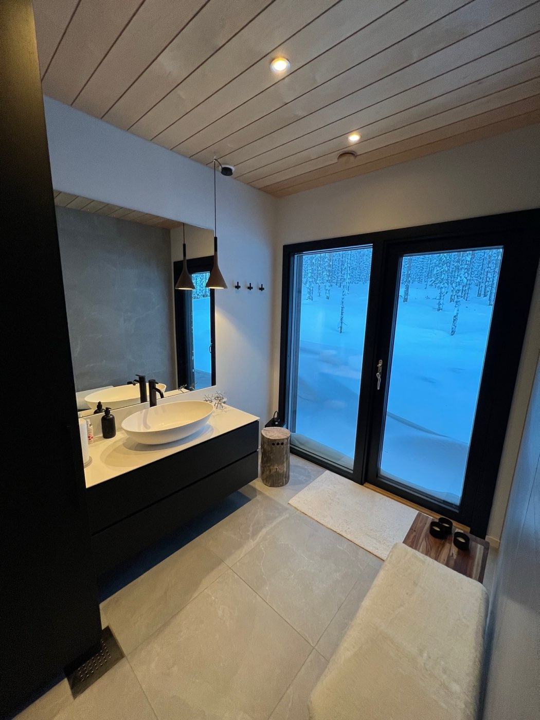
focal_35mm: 13
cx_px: 270
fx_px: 270
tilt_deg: -10.8
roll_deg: -0.6
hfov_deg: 89.9
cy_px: 360
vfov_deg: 106.2
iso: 200
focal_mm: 1.57
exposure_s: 1/100
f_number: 1.8
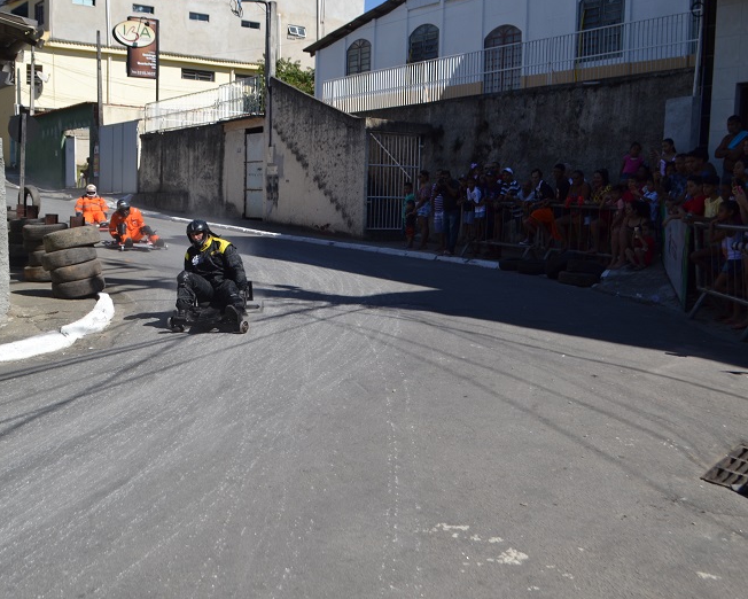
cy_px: 300
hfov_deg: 47.6
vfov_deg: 39.2
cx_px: 290
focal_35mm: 38
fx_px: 841
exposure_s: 1/250
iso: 100
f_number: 8
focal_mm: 22
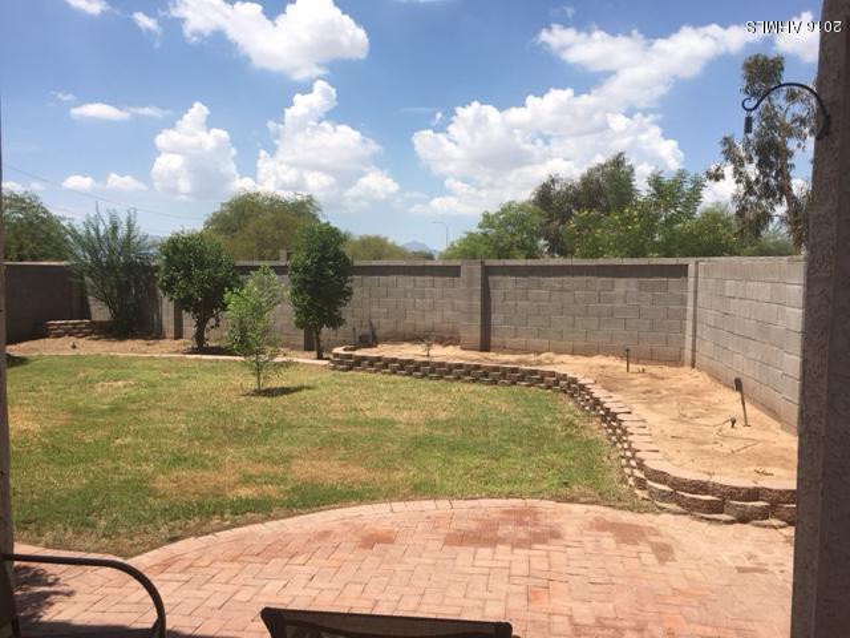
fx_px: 712
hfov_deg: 61.7
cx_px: 425
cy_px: 319
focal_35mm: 29
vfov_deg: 48.2
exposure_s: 1/2079
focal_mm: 4.15
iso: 25
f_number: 2.2
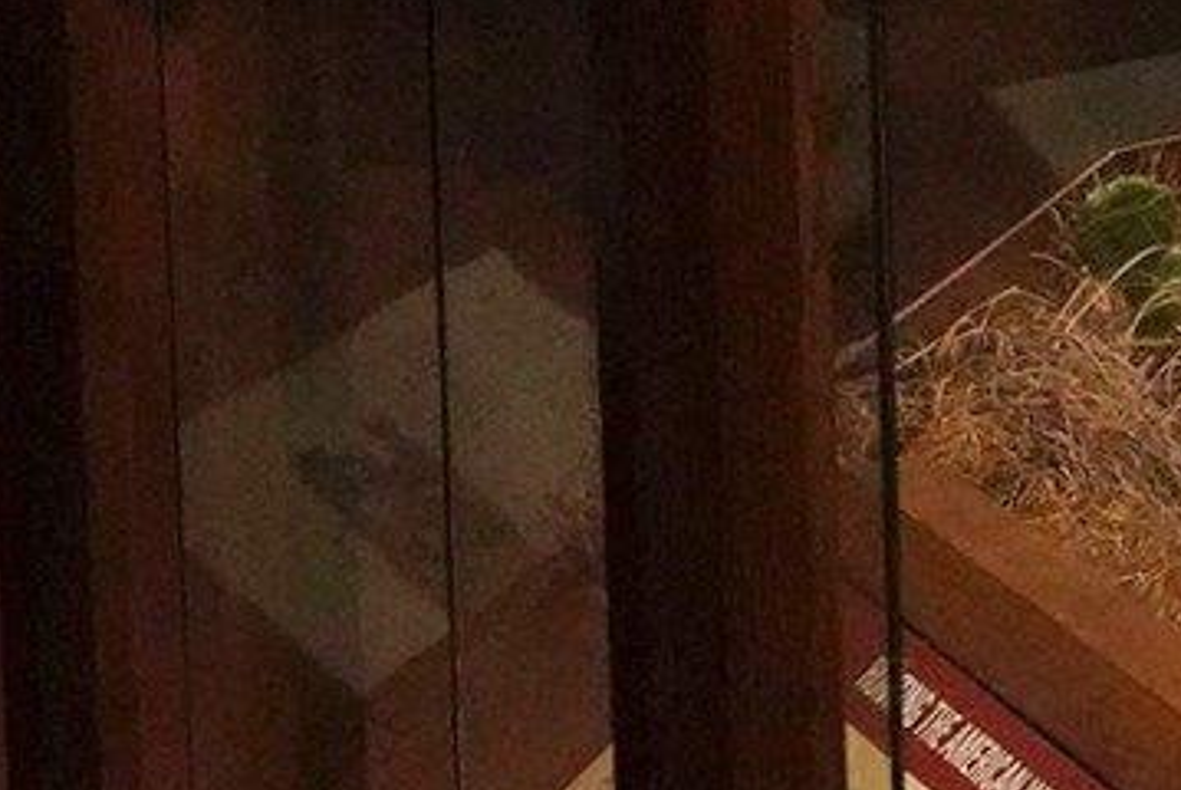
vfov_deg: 6.7
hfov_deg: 8.8
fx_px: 6763
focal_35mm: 206
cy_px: 69
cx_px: 3105
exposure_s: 1/100
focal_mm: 37
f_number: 8
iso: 16000
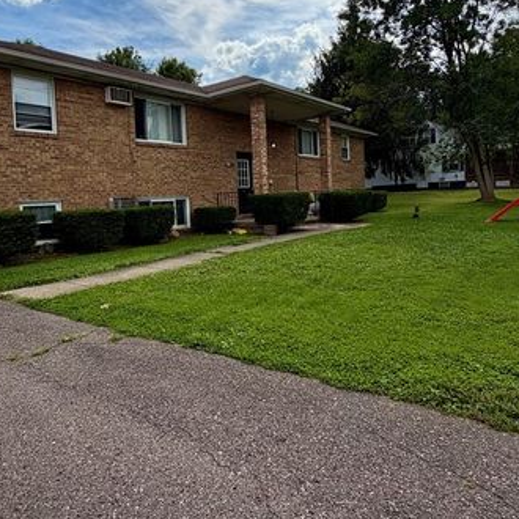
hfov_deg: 62.9
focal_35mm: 25
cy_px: 216
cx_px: 245
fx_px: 424
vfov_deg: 62.5
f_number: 2.2
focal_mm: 2.22
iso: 20
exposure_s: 1/1017
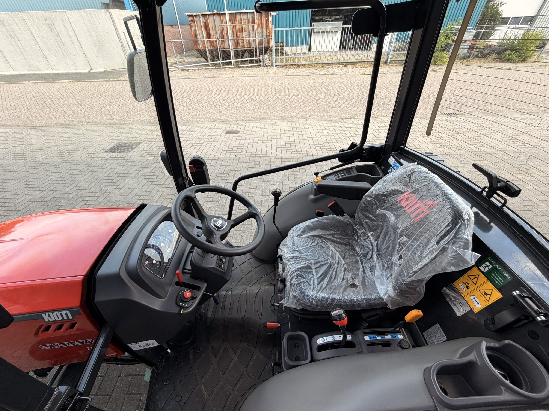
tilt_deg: -38.1
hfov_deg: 102.1
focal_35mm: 14
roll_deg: +1.4
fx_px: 222
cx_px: 274
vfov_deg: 85.7
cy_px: 206
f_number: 2.2
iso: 40
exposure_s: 1/244
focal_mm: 2.22
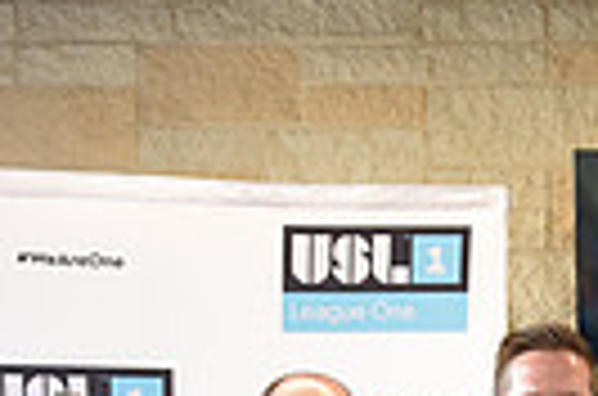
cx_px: 940
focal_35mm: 105
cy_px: 785
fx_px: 1740
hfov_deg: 17.3
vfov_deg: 11.7
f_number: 2.8
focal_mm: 24
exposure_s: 1/40
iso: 400
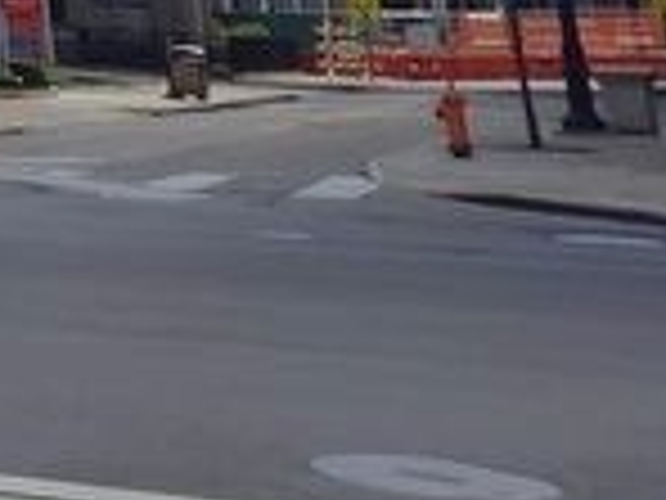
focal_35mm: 124
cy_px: -757
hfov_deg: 12.7
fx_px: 2386
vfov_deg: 10.2
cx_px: -878
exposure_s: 1/2087
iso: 100
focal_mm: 5.56
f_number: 1.8
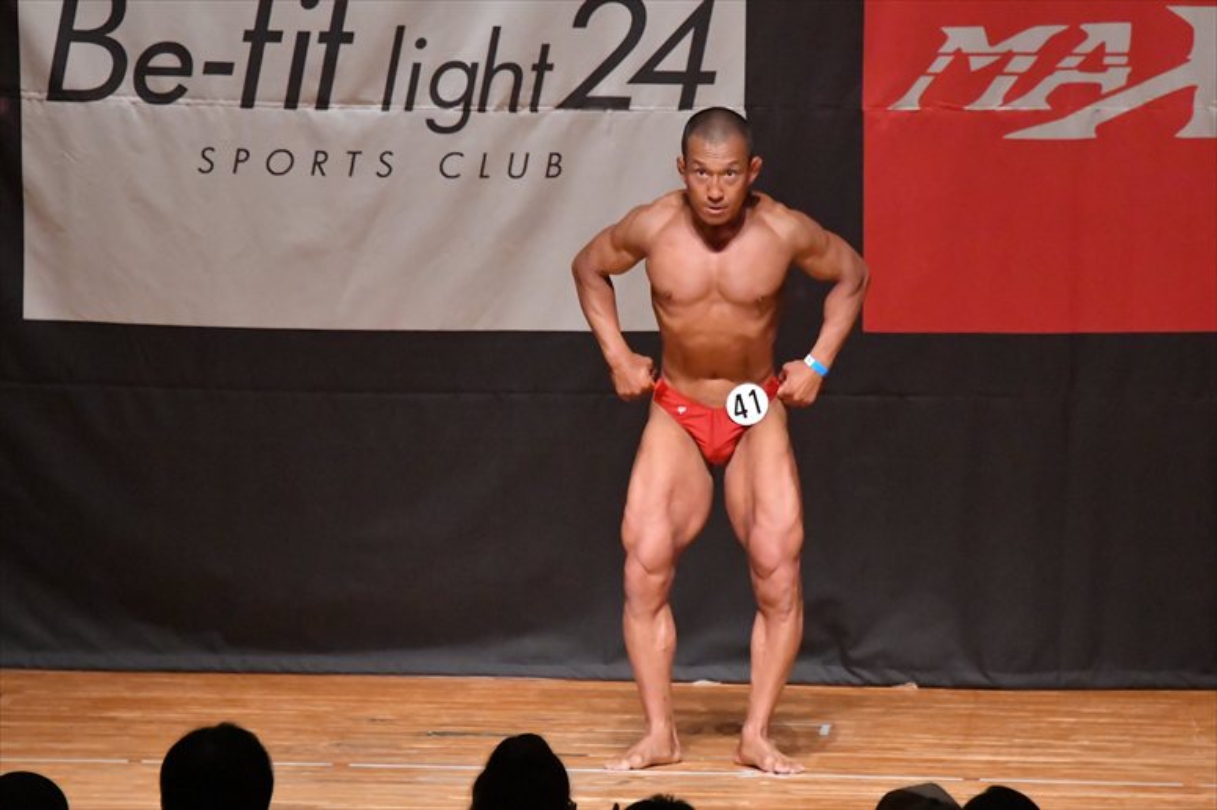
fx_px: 9630
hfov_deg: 7.2
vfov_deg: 4.8
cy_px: 405
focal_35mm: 285
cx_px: 608
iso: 12800
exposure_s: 1/400
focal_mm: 190
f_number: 5.6
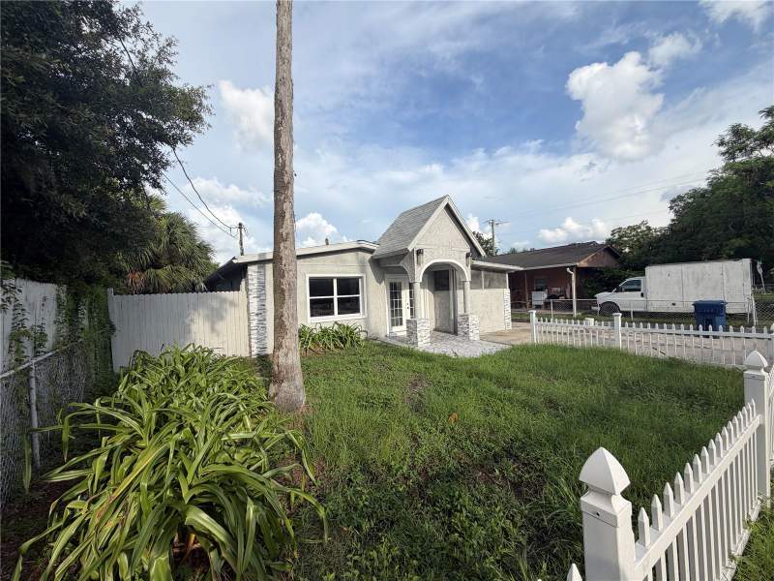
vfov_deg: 85.7
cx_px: 387
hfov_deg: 102.1
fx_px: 313
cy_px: 290
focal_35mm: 14
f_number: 2.2
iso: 20
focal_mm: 2.22
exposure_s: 1/820
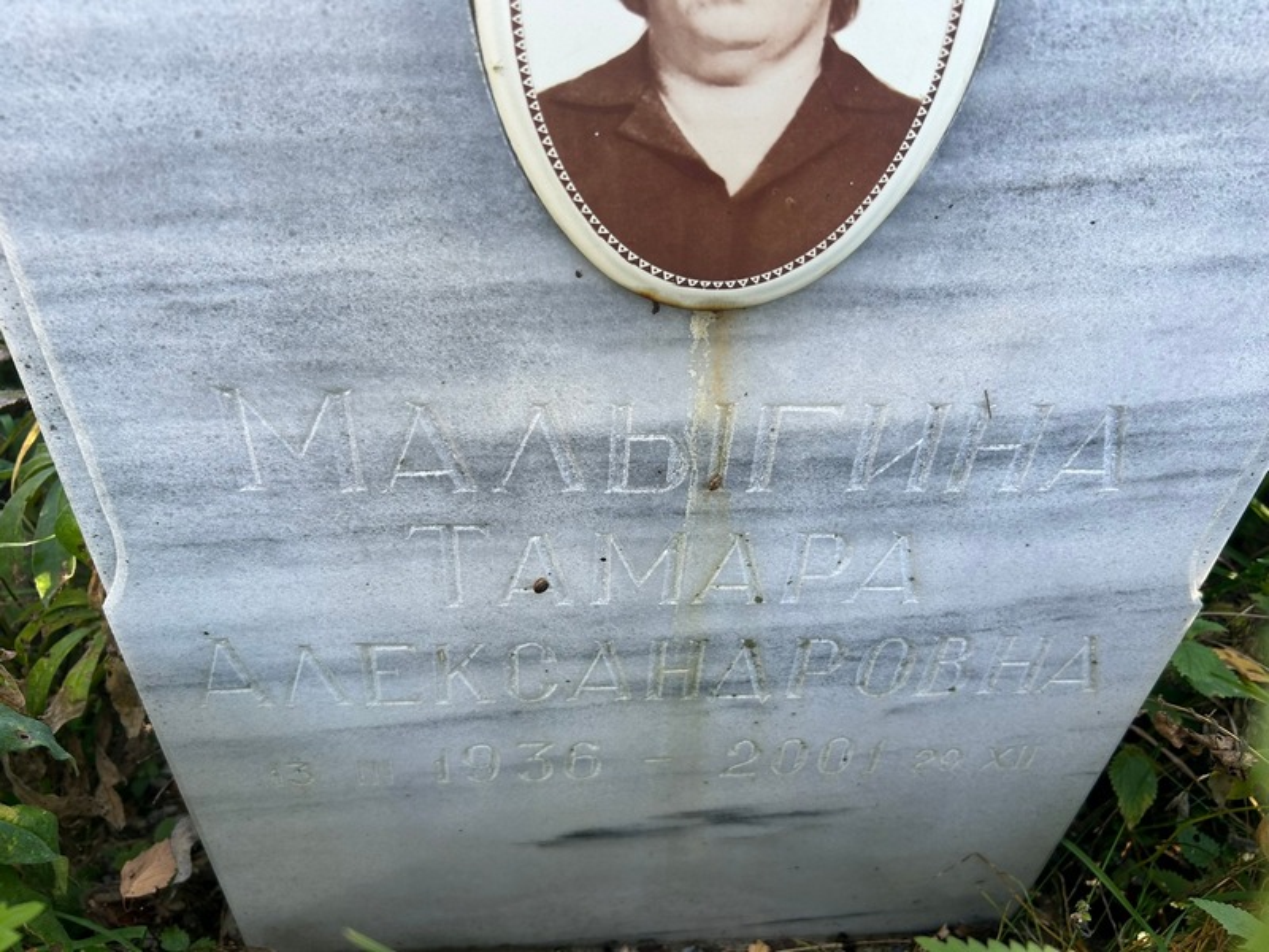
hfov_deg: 67.3
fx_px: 953
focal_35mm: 26
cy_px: 476
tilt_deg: -40.4
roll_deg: +2.4
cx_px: 634
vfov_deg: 53.1
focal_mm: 5.7
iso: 40
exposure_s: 1/155
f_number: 1.5
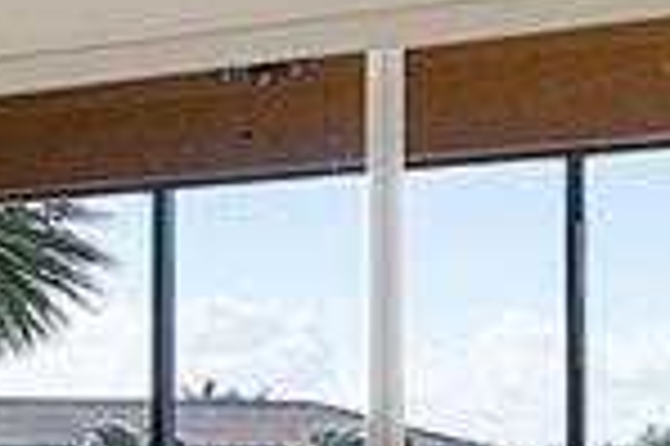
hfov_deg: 16.1
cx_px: -612
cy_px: 464
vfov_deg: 13.1
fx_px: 1915
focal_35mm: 103
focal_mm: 10
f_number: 11
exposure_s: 1/15
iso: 160
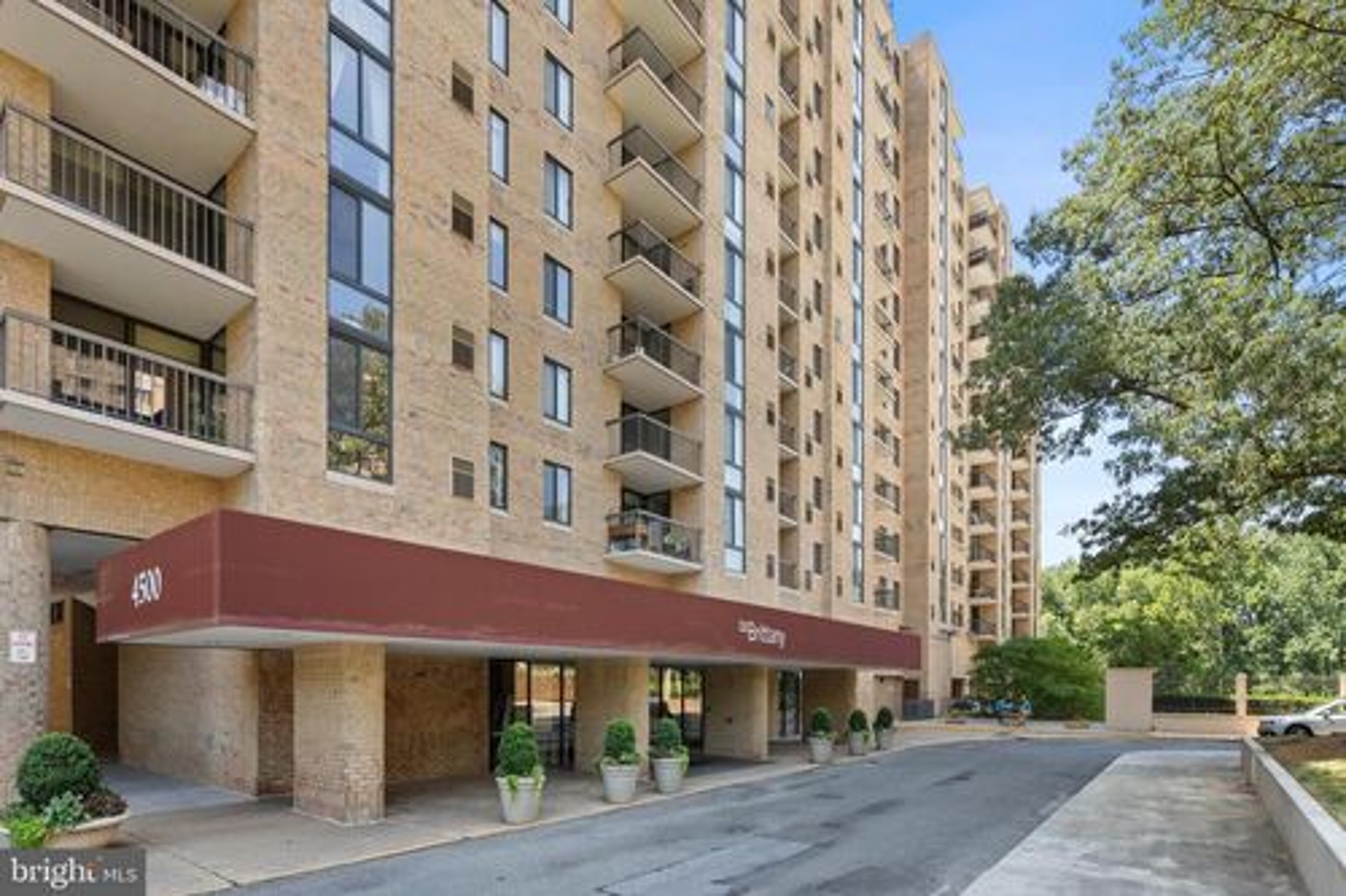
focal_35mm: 16
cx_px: 673
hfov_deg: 96.8
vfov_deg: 73.7
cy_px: 448
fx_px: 598
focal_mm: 16
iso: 640
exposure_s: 1/80
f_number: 8
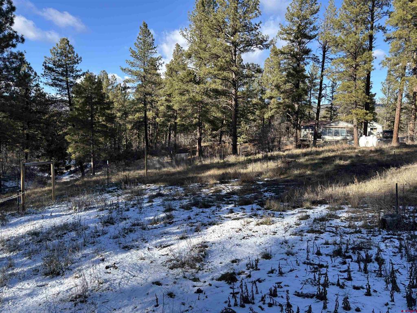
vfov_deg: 53.1
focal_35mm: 26
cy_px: 156
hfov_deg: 67.3
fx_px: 313
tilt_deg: -5.1
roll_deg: -1.1
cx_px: 208
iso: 50
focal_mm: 5.96
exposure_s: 1/1152
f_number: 1.6
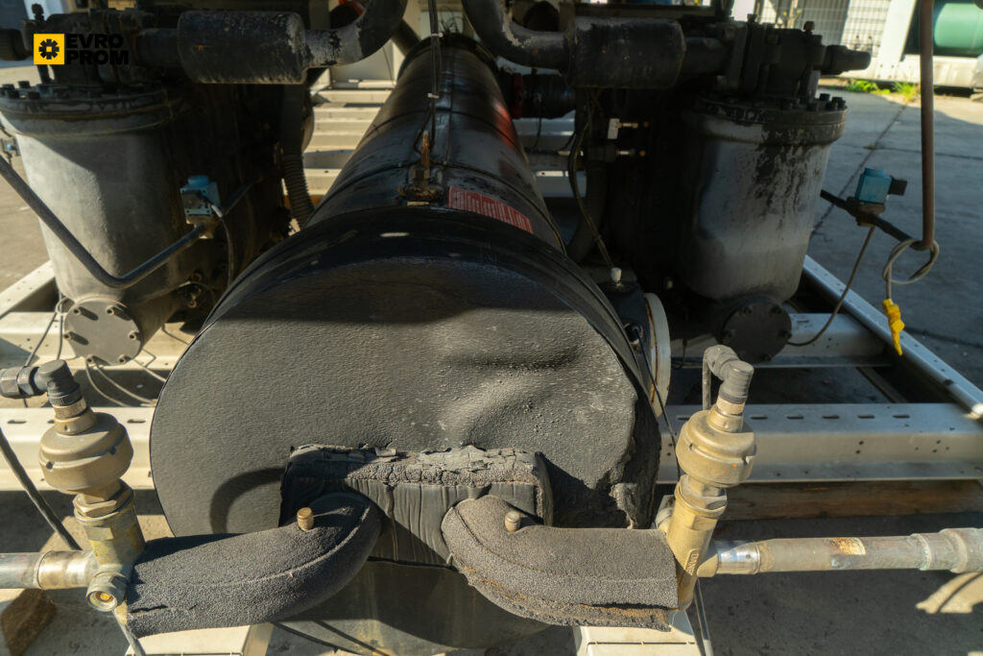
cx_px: 492
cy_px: 328
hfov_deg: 73.7
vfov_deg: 53.1
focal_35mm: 24
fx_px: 655
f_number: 9
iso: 320
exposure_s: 1/80
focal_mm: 24
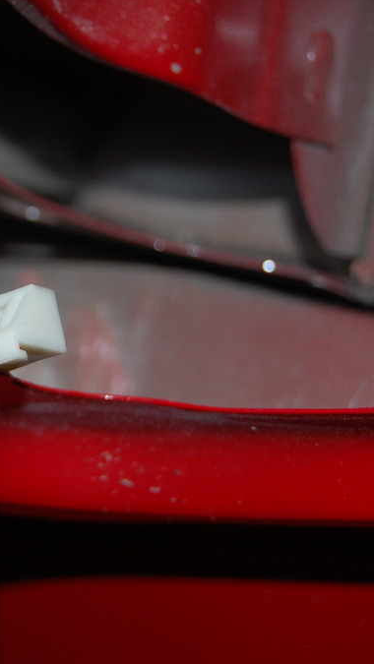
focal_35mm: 100
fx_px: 1762
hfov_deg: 12.0
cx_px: -20
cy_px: 332
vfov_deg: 21.4
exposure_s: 1/60
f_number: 5.3
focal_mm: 42
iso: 400
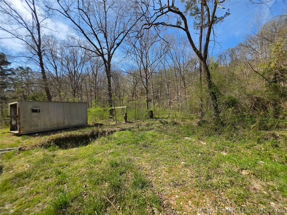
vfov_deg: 89.9
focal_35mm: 13
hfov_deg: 106.2
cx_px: 144
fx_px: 108
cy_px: 108
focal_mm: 2.2
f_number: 1.9
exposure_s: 1/1339
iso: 32
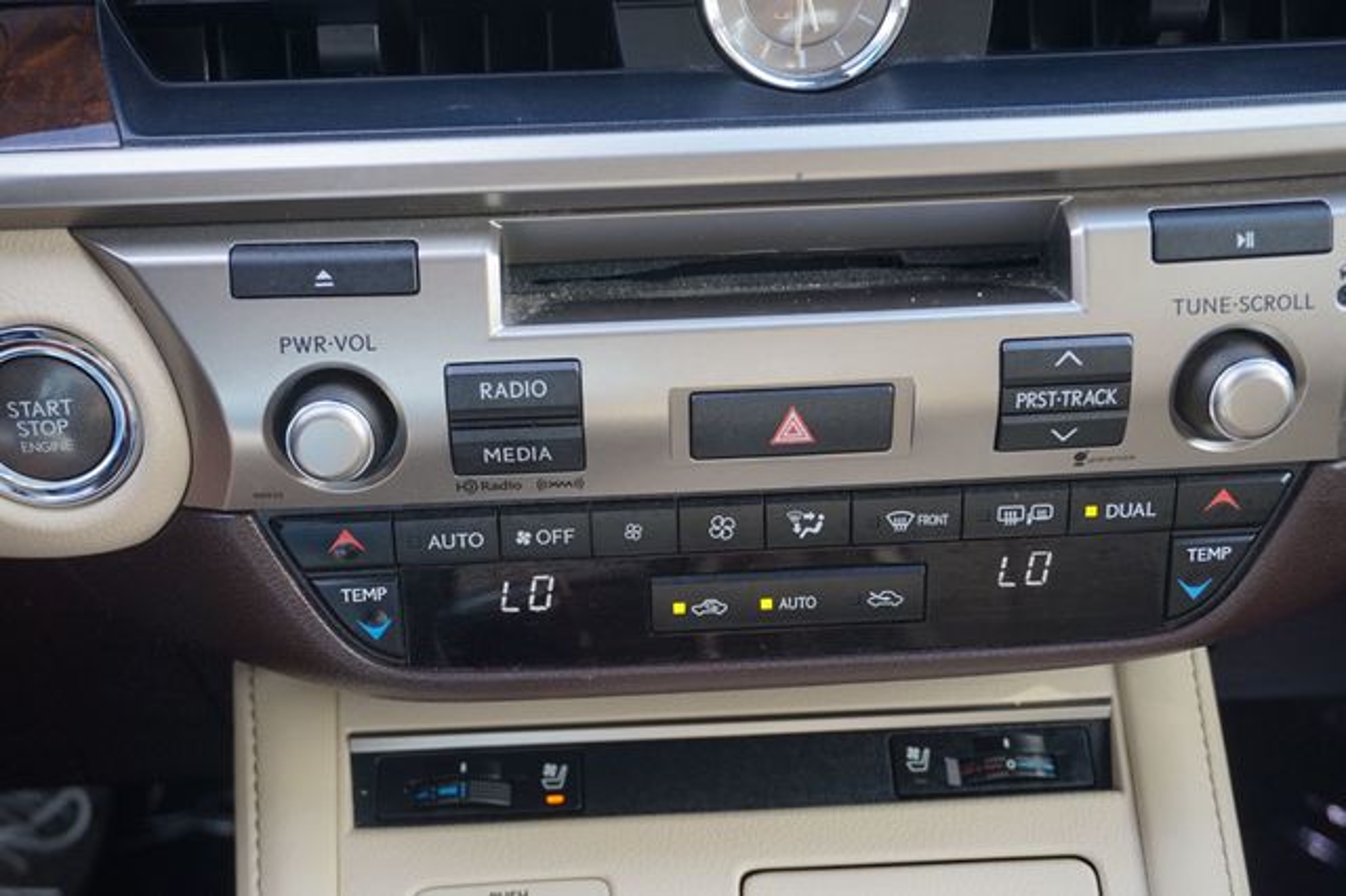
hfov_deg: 46.4
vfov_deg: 31.9
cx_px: 673
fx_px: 1569
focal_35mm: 42
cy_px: 448
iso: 250
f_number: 4.5
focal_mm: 28
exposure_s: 1/60
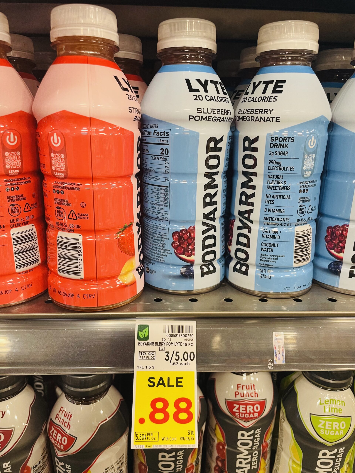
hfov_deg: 53.1
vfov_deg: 67.3
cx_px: 178
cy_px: 236
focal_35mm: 26
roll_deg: -0.7
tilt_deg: -18.3
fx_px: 356
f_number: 1.6
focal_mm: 4.2
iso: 160
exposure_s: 1/60
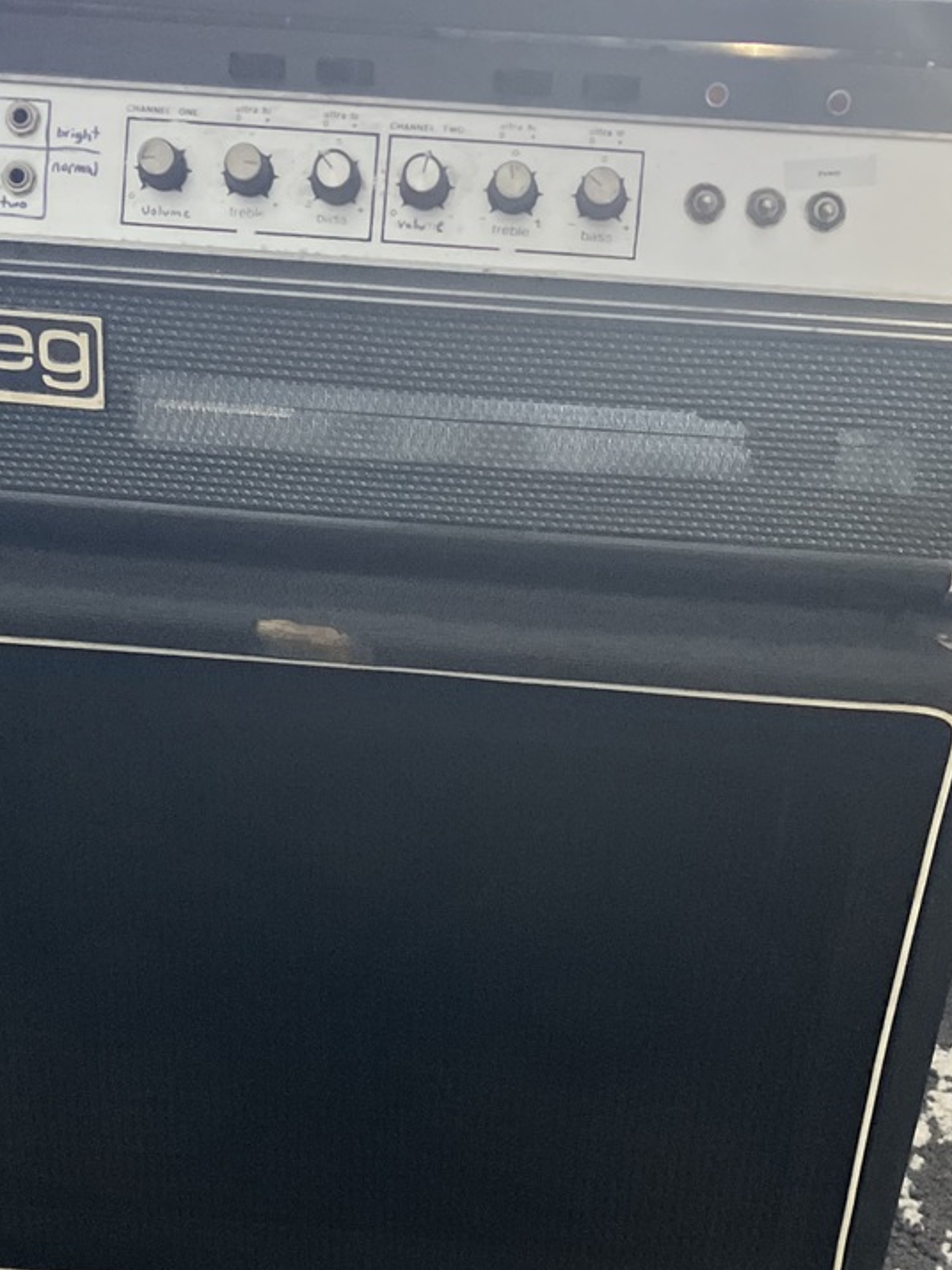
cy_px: 861
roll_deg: -2.0
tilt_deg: -28.6
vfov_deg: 39.9
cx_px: 393
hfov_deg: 30.8
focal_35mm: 47
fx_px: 1724
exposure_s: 1/36
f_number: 1.8
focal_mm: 3.99
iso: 400
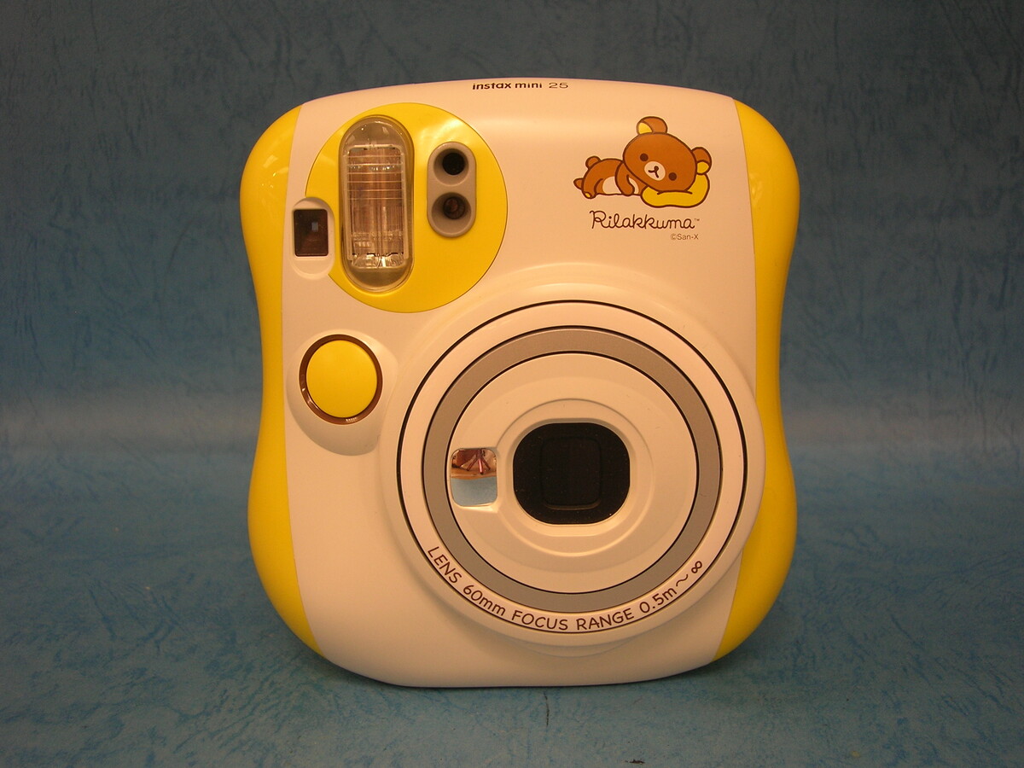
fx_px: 1124
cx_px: 512
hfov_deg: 49.0
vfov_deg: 37.7
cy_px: 384
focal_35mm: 38
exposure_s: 1/25.6
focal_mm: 6.4
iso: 50
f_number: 3
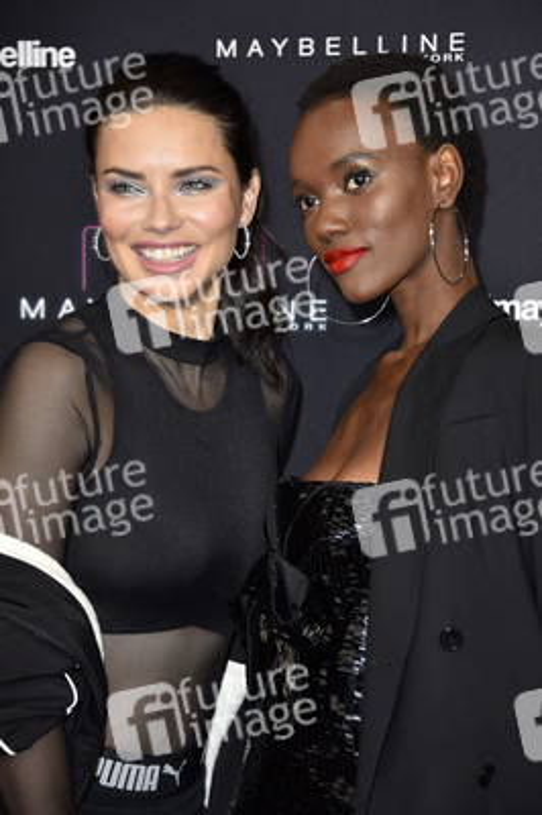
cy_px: 408
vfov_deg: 18.3
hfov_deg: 12.2
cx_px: 271
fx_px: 2534
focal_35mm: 112
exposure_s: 1/125
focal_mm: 112
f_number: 5.6
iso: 500
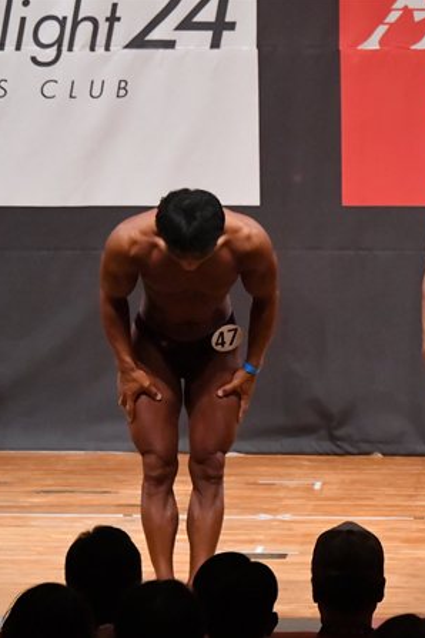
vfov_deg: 5.5
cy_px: 363
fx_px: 6658
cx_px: 401
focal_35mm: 376
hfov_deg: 3.7
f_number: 5.6
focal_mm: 145
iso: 9000
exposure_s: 1/400
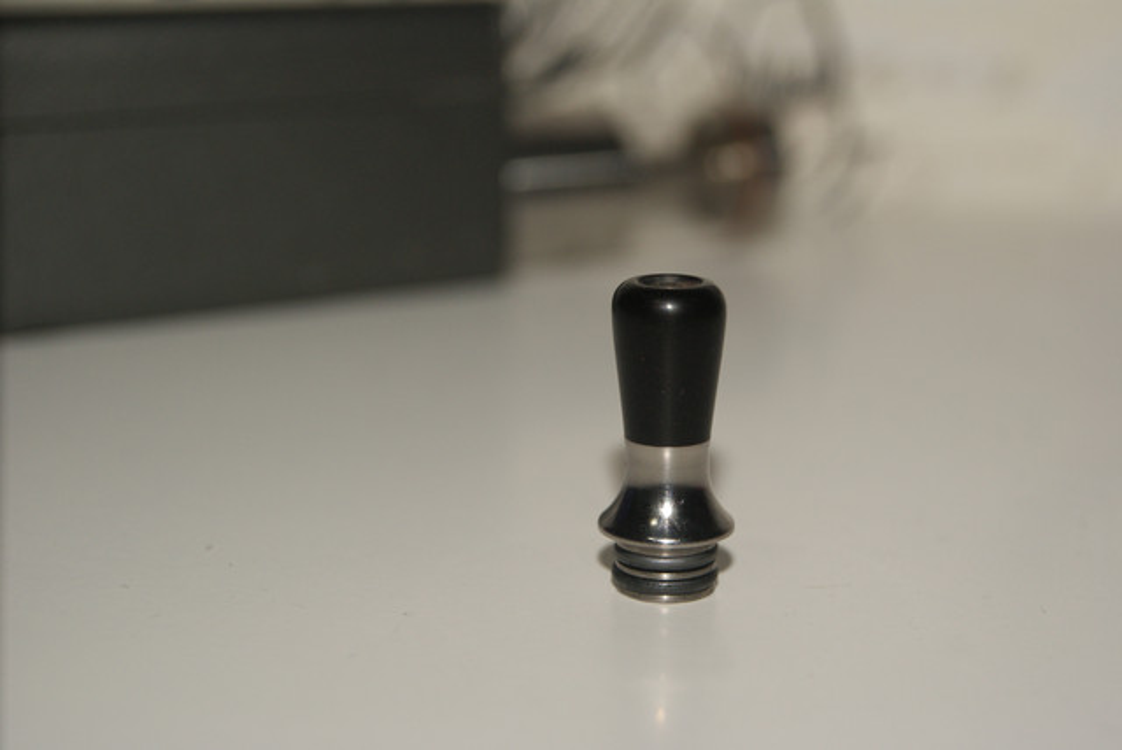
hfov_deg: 24.6
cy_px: 375
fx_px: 2574
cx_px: 561
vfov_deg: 16.6
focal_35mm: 82
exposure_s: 1/160
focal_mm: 55
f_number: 6.3
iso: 400
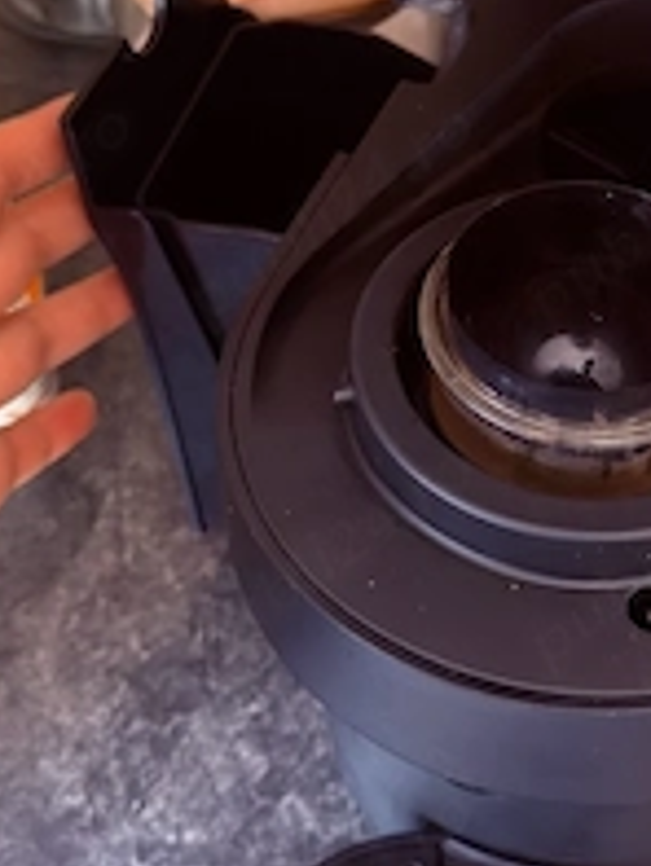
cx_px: 418
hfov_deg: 20.7
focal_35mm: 71
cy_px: 268
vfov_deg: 27.2
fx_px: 1778
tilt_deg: -45.8
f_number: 1.78
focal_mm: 6.76
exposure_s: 1/40
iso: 500
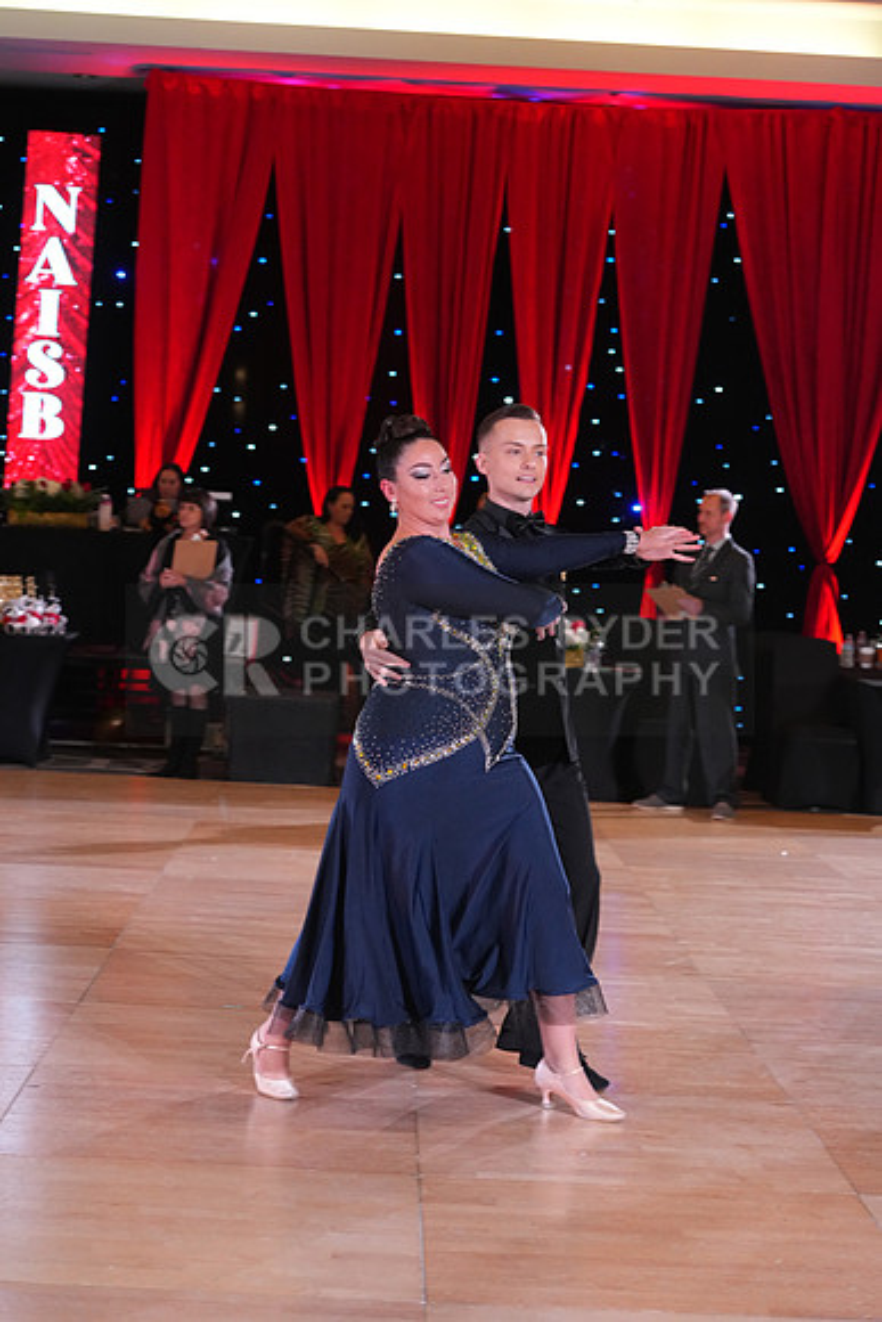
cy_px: 661
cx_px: 441
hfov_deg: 19.5
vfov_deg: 28.8
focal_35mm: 70
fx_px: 2571
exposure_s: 1/250
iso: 3200
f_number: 4.5
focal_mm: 70
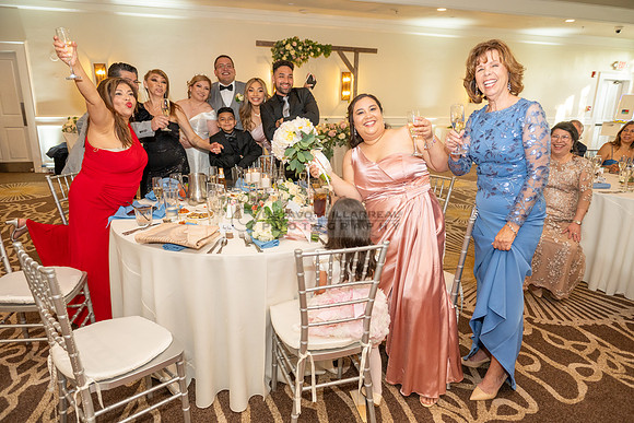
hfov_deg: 73.7
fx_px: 423
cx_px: 317
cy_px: 212
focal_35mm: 24
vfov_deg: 53.2
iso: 800
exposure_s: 1/125
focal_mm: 24
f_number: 3.5
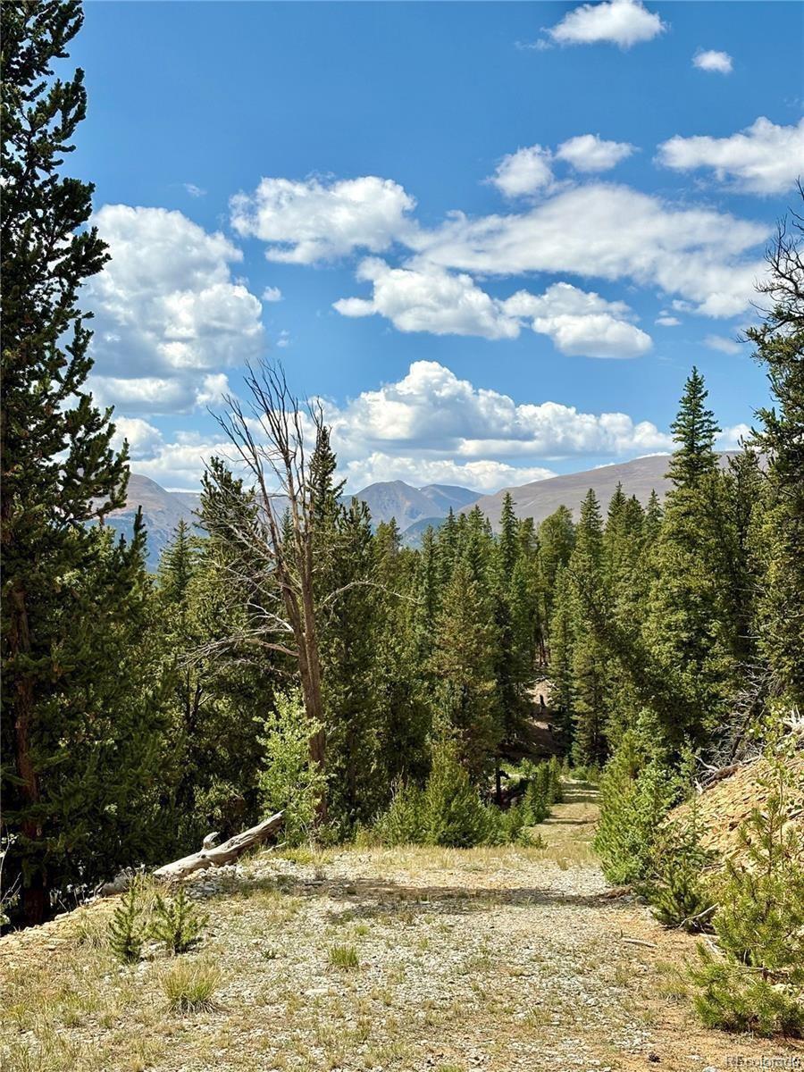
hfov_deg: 28.0
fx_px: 1610
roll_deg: -1.1
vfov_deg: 36.8
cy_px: 536
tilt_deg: +1.4
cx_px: 402
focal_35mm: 52
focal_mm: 5.96
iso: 32
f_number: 1.6
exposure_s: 1/4630
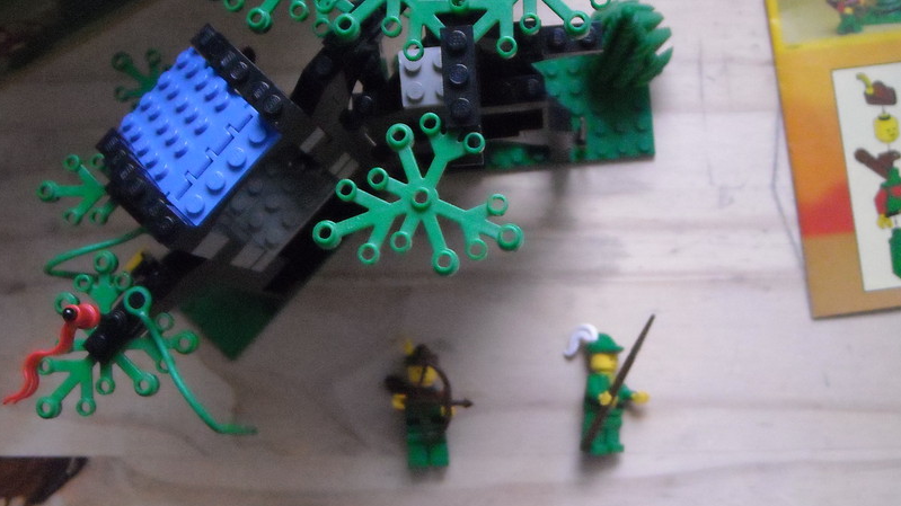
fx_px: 1290
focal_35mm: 54
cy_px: 281
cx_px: 496
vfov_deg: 22.2
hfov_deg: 38.5
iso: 800
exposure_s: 1/54
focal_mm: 7.1
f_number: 3.1
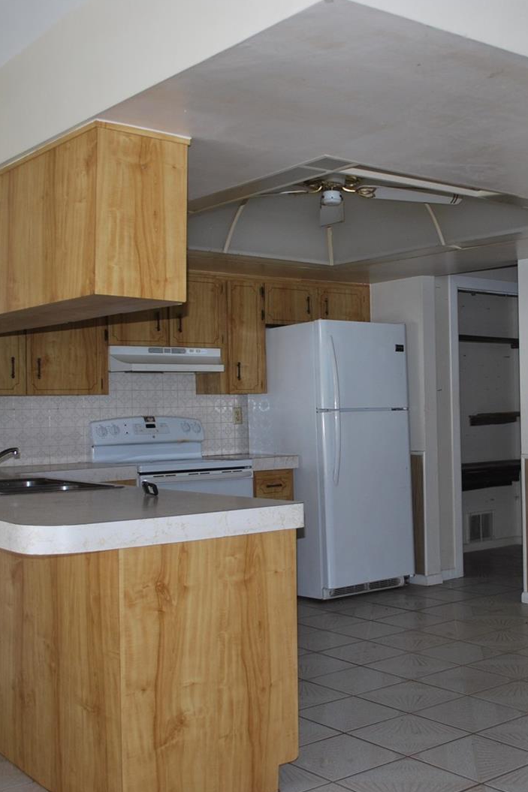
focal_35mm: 41
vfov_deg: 47.4
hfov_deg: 32.4
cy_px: 396
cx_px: 345
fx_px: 902
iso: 200
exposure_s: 1/60
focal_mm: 18
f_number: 3.8
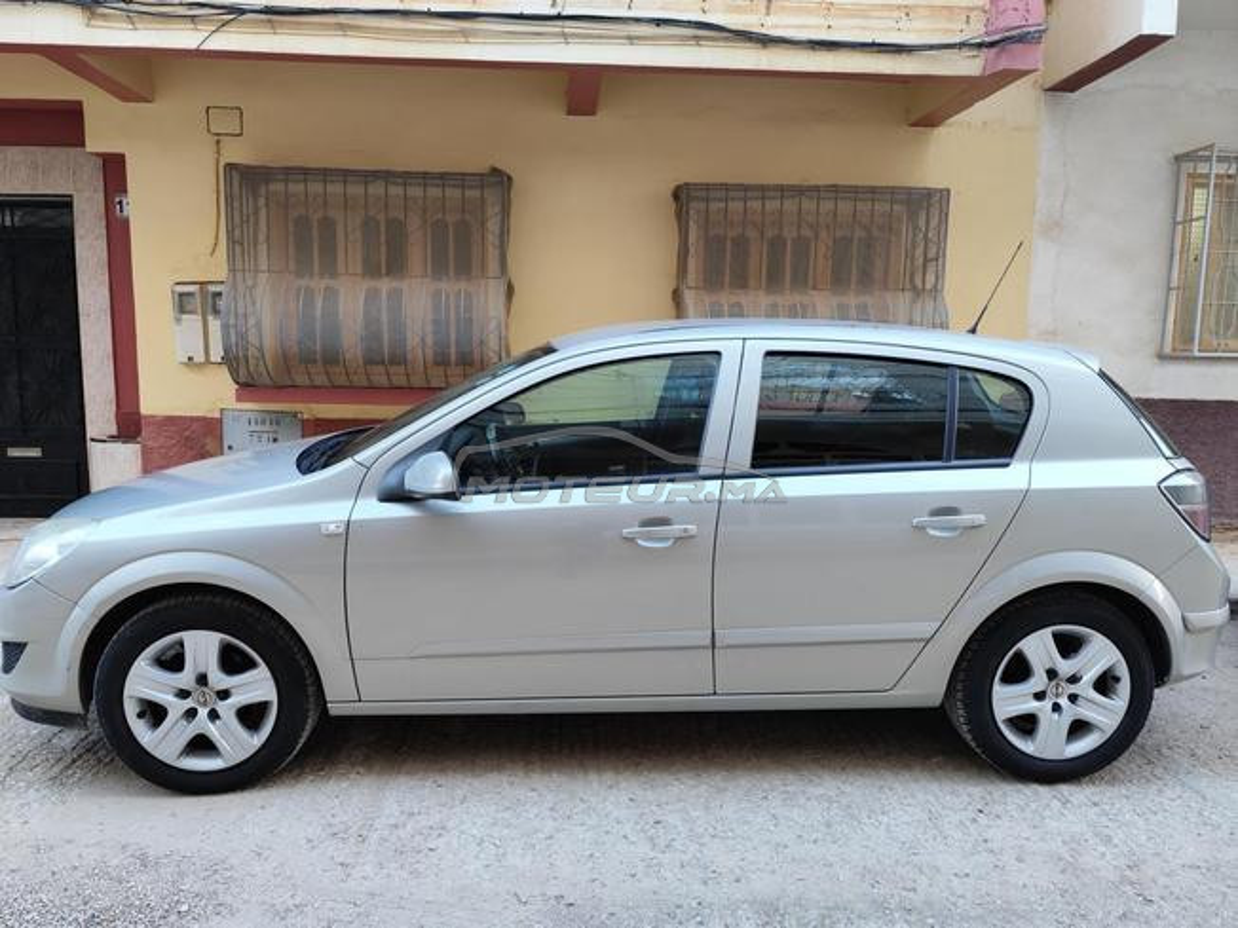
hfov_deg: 73.9
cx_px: 619
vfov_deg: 58.9
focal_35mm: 23
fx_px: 823
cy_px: 464
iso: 500
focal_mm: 6.19
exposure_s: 1/50
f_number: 1.65
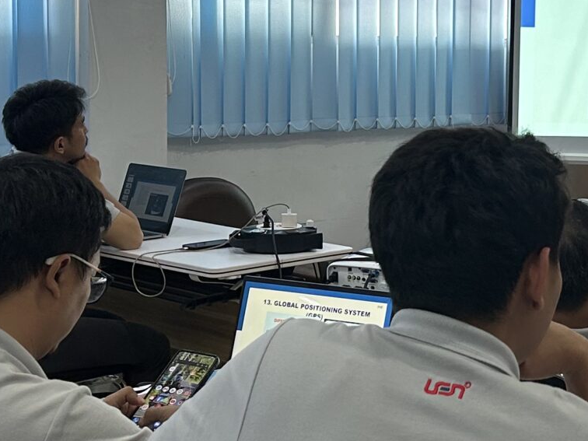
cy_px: 156
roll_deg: -0.4
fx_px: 1495
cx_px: 502
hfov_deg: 21.9
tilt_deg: -4.7
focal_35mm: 88
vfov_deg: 16.8
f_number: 1.5
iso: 100
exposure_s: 1/100
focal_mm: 5.7
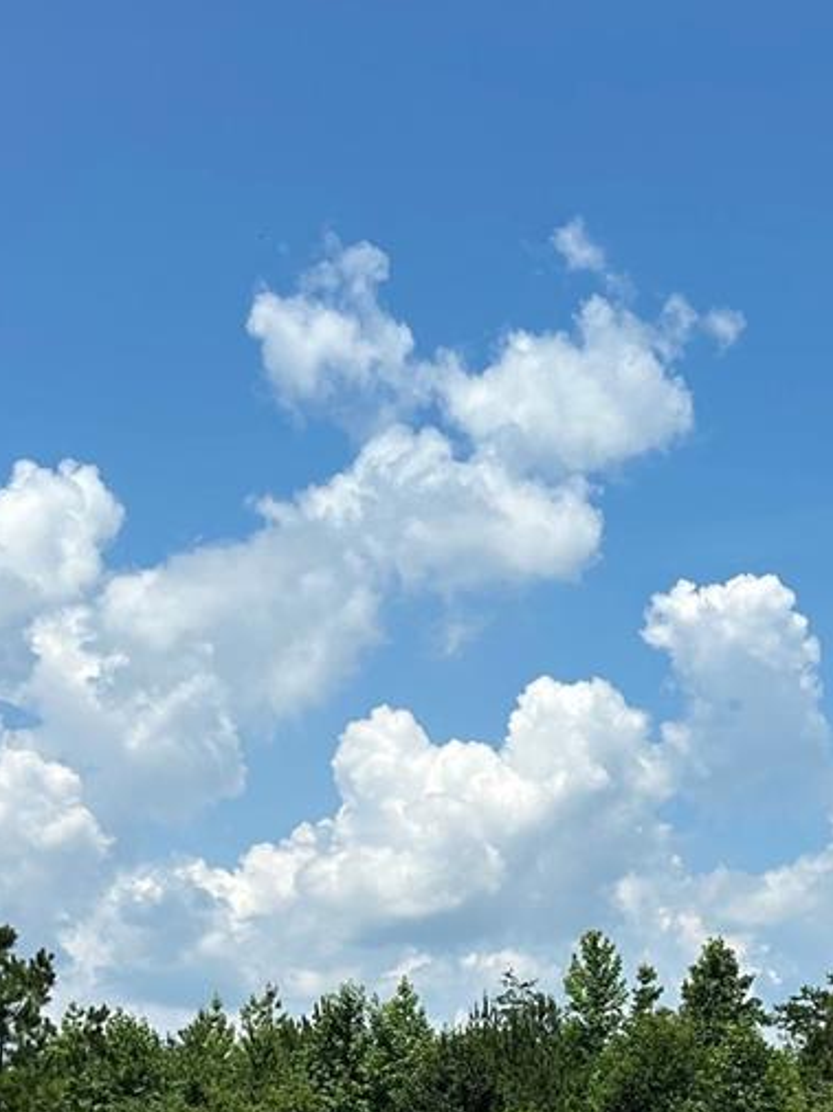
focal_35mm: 79
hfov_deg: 18.5
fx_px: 2537
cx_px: 624
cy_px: 1224
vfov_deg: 23.2
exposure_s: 1/5319
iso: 50
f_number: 1.5
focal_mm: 5.7
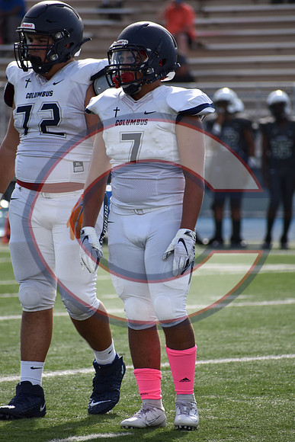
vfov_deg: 4.6
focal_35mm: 450
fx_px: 5528
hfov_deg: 3.1
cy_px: 221
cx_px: 148
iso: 450
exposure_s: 1/1000
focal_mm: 300
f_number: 6.3
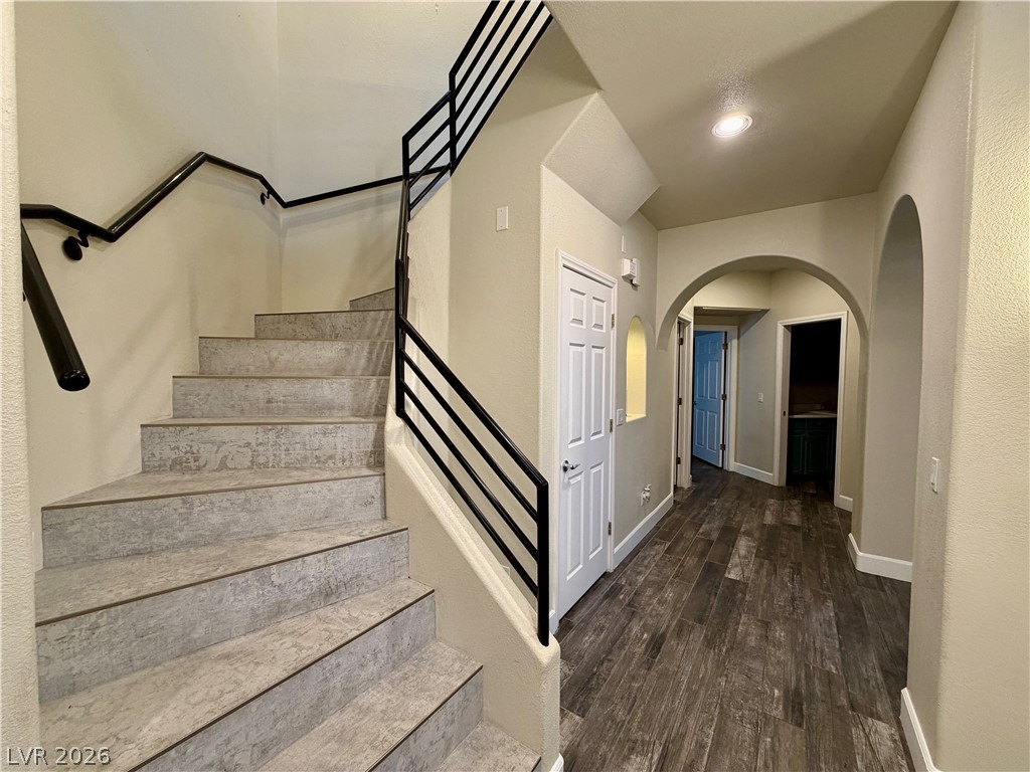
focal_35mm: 14
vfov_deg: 85.7
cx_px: 515
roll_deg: +0.5
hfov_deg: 102.1
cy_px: 386
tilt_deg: -1.9
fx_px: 417
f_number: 2.2
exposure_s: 1/60
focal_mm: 2.22
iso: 200
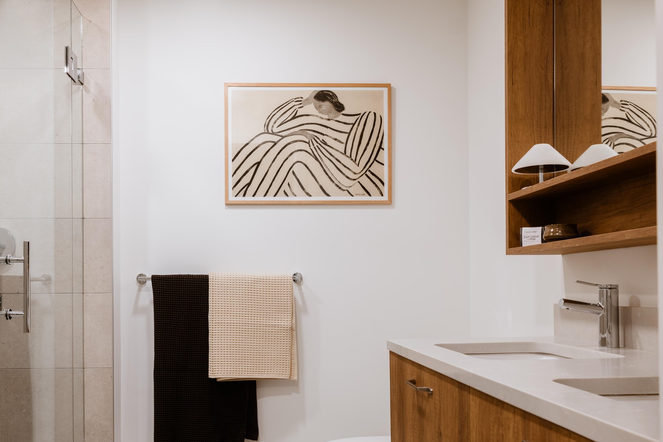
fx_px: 626
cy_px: 293
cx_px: 291
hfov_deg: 55.6
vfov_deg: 38.5
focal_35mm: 34
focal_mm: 24
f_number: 8
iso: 200
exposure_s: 1/80
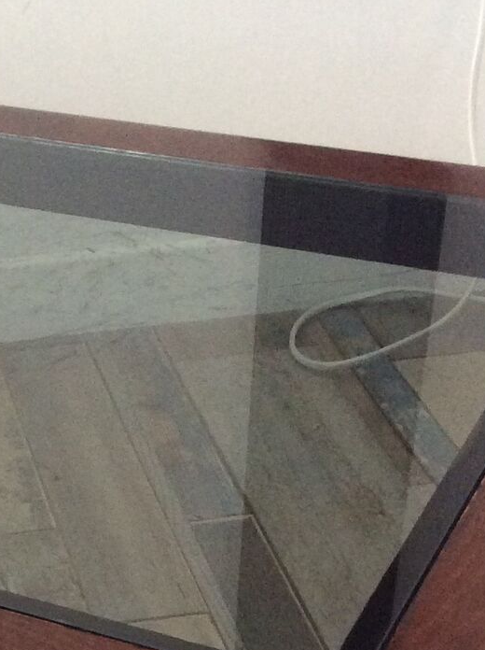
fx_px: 1723
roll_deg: +3.7
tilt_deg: -37.1
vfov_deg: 20.6
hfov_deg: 15.5
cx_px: -89
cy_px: 657
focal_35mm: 92
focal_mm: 3.3
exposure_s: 1/25
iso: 160
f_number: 2.4
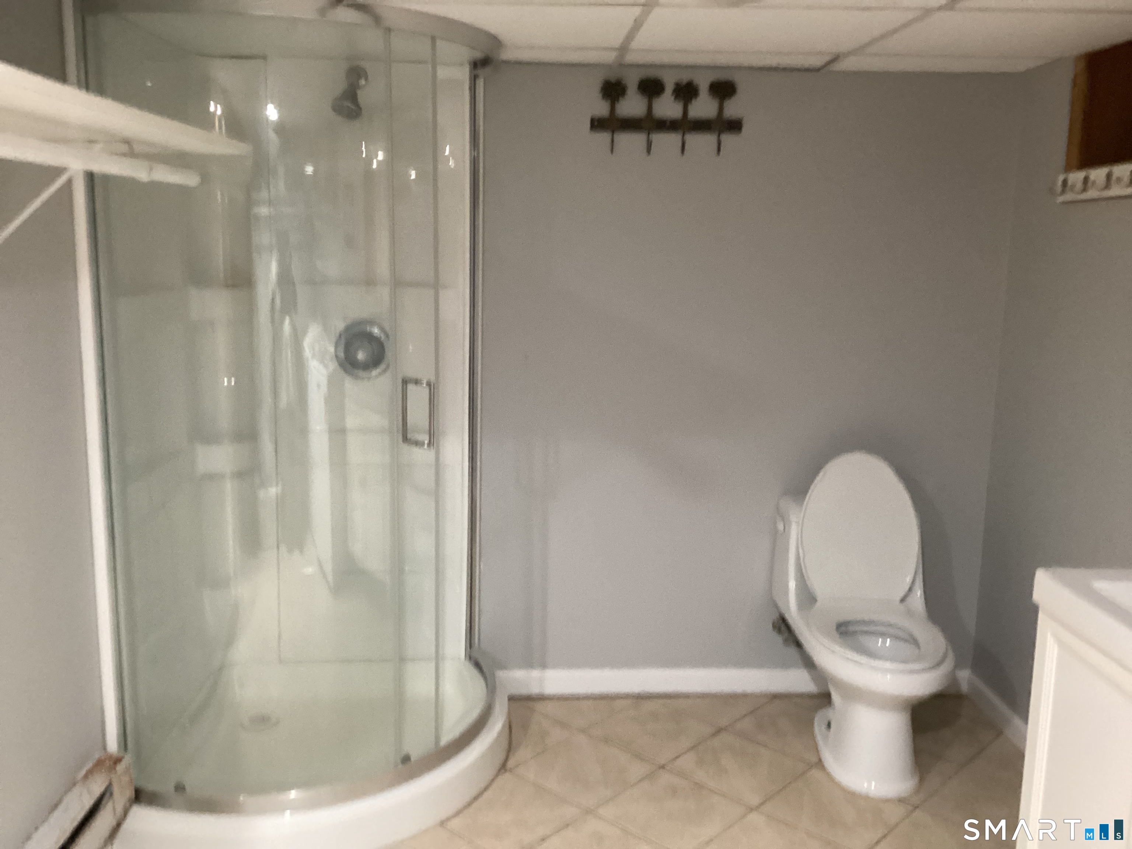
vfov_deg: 45.4
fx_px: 1014
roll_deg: -0.2
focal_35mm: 31
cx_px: 566
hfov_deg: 58.4
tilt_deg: -8.4
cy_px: 424
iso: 400
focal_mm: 3.3
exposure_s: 1/30
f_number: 2.4
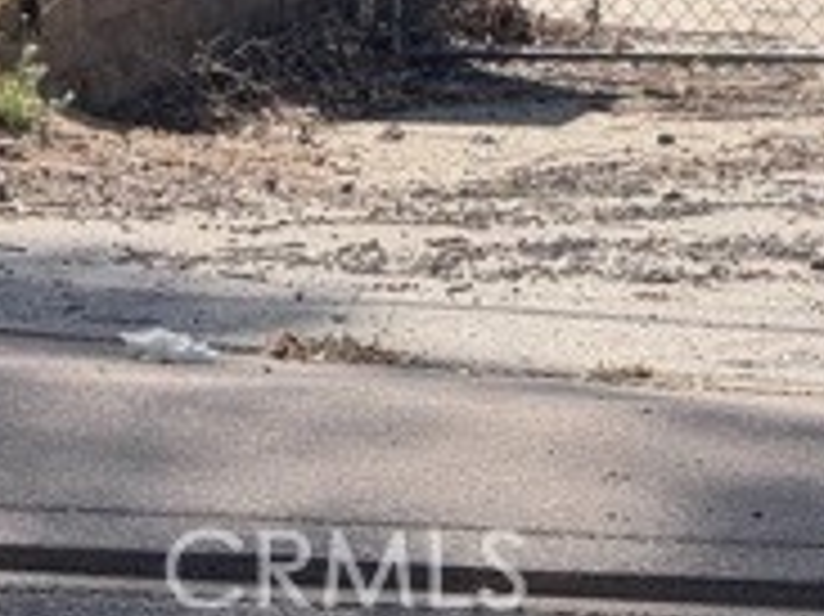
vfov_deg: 8.5
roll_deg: -0.9
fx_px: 3996
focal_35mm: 168
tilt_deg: -0.4
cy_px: -445
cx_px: 1391
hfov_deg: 11.1
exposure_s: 1/3096
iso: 64
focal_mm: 6.76
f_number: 1.78
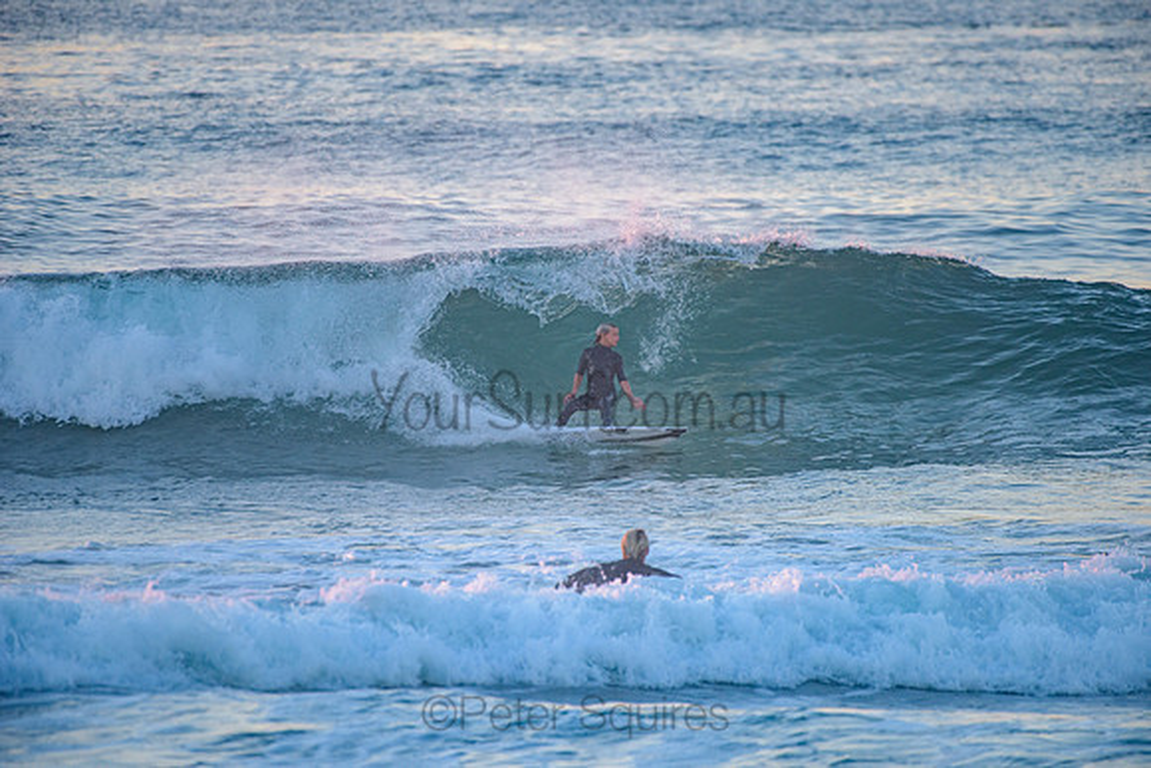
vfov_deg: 2.8
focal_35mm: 500
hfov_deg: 4.1
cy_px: 384
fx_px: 15989
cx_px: 576
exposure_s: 1/400
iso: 720
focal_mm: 500
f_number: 5.6
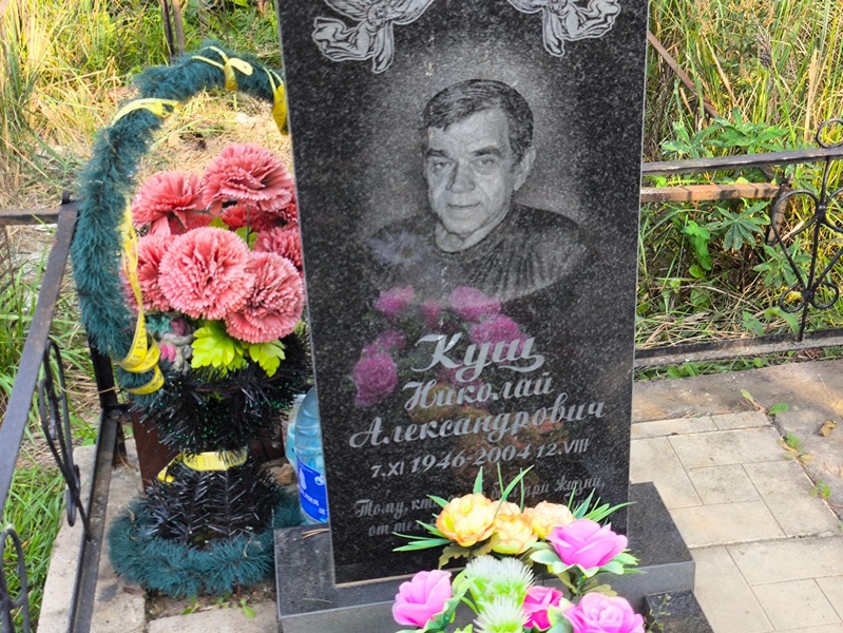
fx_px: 1218
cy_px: 316
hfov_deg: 38.2
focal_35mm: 50
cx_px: 422
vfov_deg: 29.1
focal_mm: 4.71
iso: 50
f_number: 1.7
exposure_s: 1/161
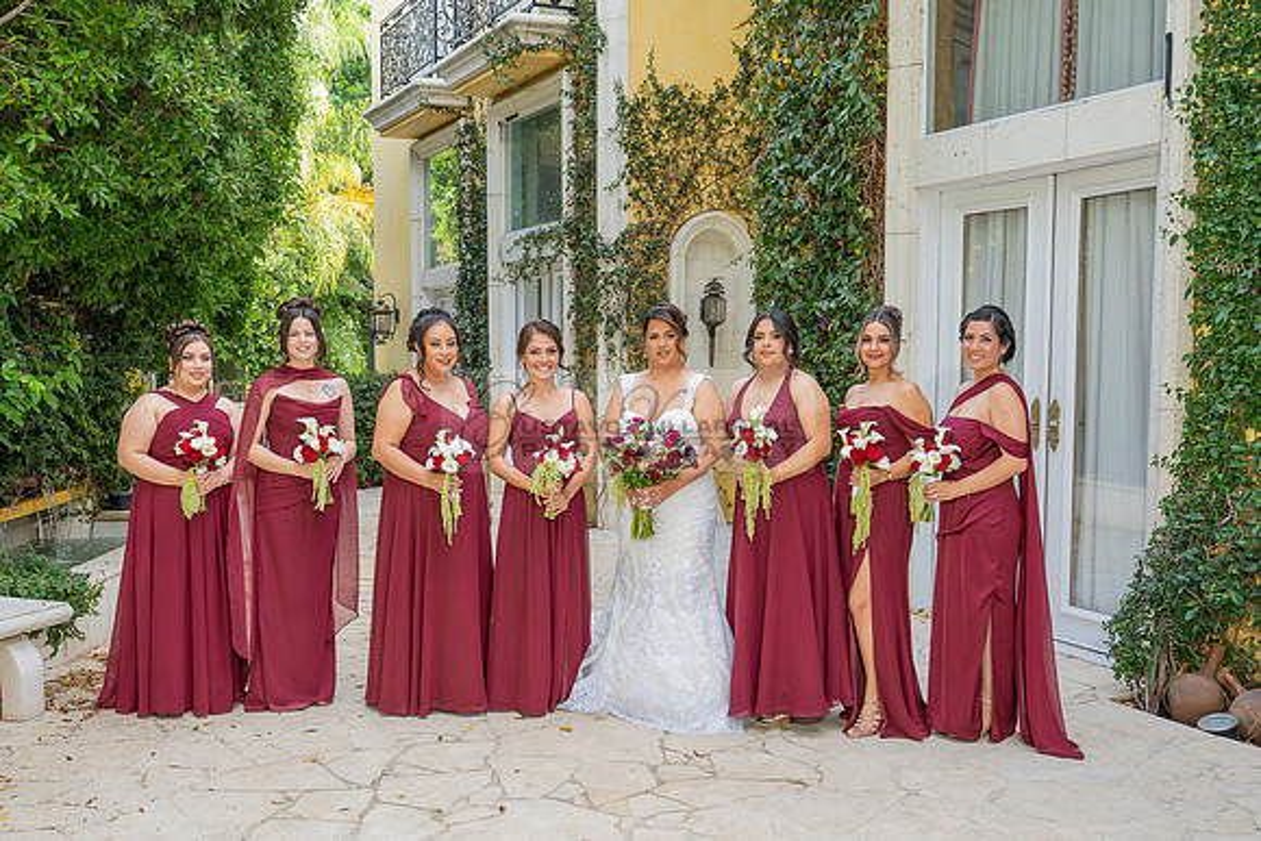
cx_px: 630
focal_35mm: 38
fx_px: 1343
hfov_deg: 50.3
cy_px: 467
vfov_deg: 34.7
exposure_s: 1/200
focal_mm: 34.5
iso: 200
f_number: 4
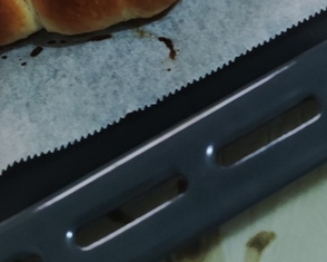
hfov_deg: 36.0
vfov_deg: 21.4
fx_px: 503
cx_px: 146
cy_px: -186
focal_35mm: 52
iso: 1521
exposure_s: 1/33
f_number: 1.79
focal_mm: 4.74
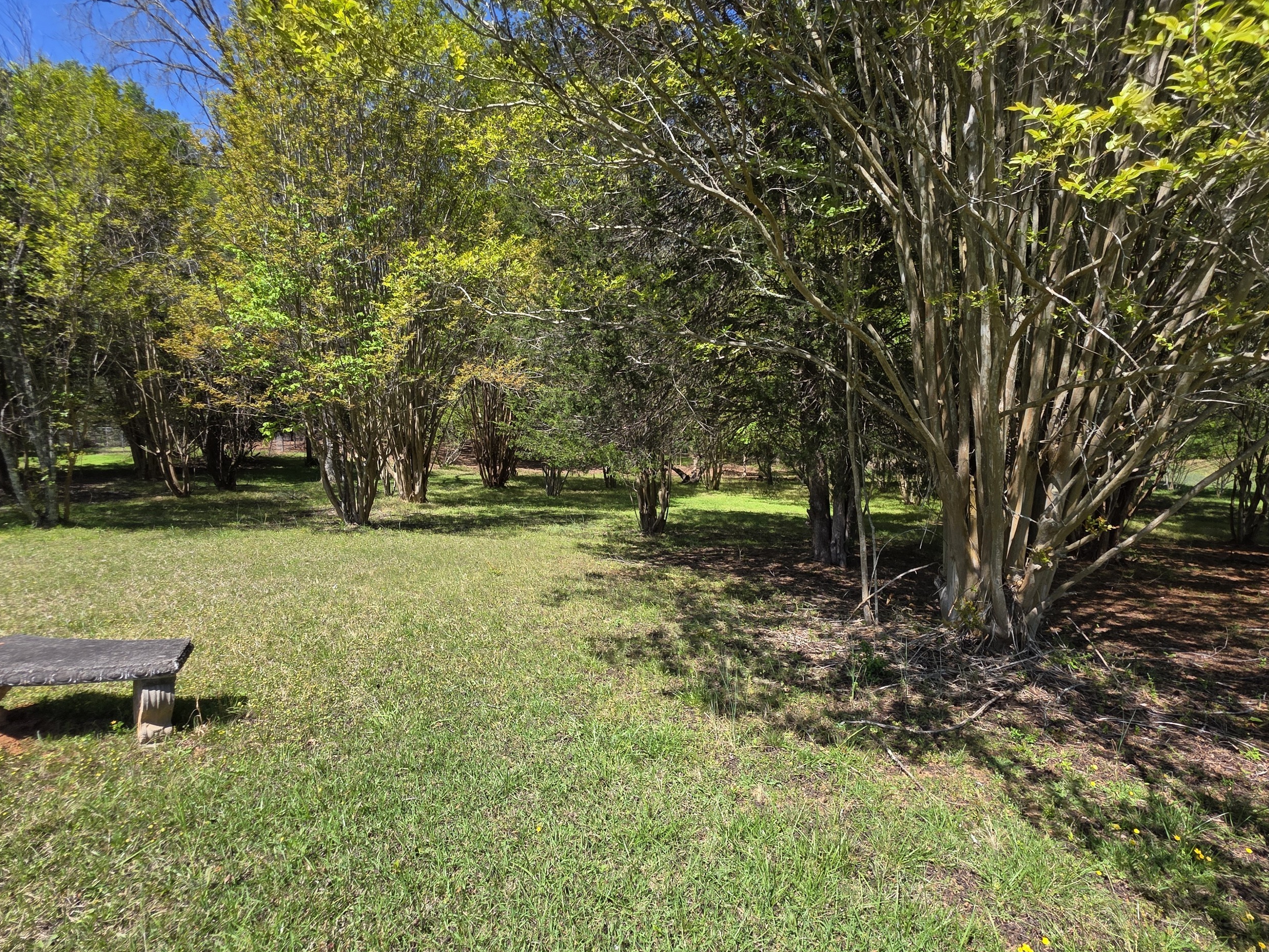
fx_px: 587
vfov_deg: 78.1
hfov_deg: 94.5
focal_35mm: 16
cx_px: 645
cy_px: 486
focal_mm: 2.2
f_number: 1.9
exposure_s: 1/1297
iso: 40
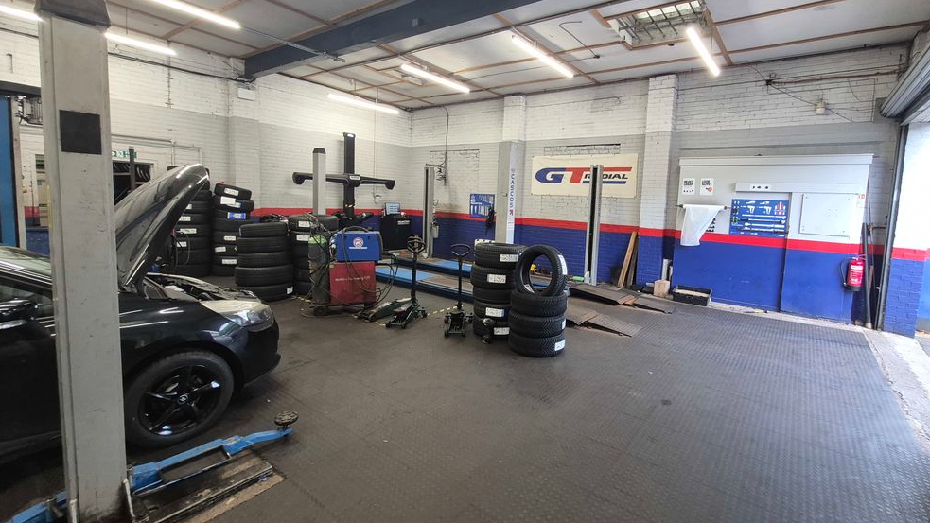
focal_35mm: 16
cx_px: 507
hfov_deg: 99.1
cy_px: 224
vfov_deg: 66.8
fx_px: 395
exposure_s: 1/50
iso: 125
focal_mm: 1.74
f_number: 2.2
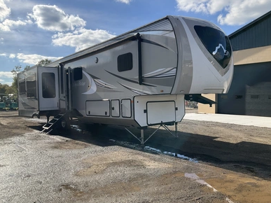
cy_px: 99
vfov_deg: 46.8
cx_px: 138
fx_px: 235
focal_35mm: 30
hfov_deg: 60.0
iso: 25
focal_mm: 3
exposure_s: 1/1675
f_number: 1.8
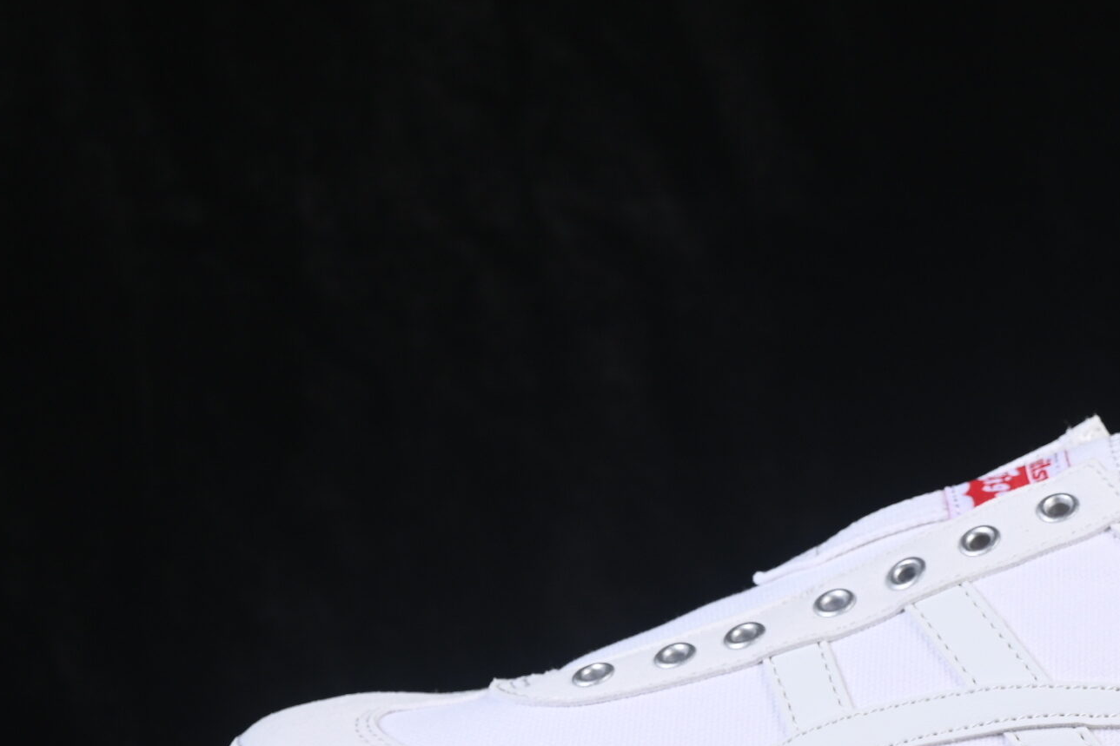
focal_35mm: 149
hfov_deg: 13.7
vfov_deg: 9.2
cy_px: 530
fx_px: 4635
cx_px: 966
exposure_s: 1/80
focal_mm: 50
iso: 160
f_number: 8
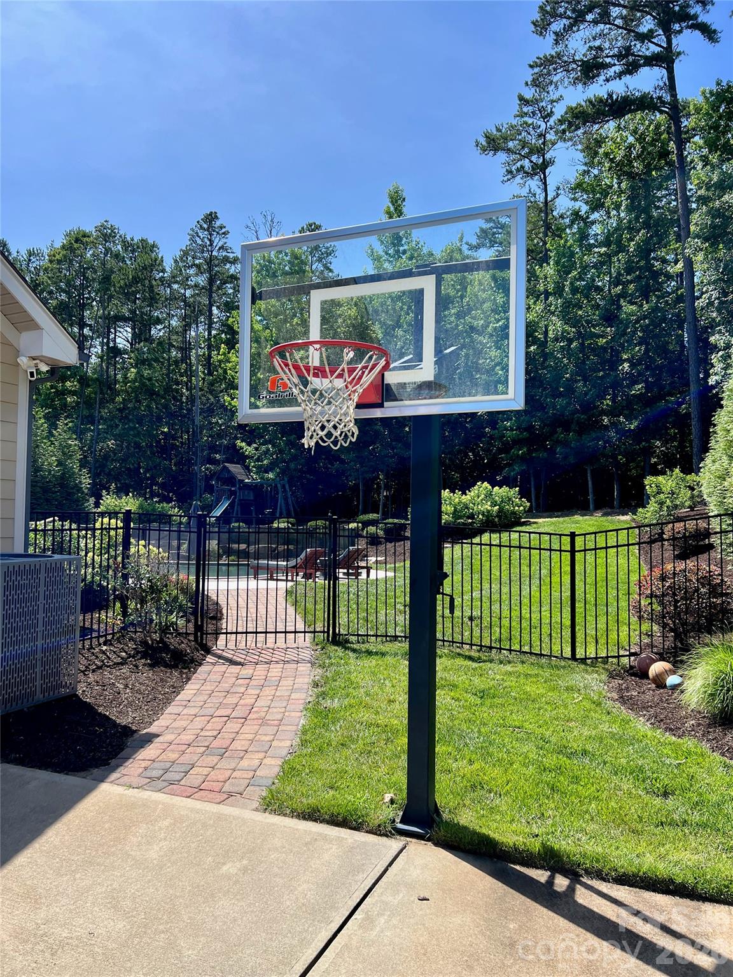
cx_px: 366
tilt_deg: +1.9
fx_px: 734
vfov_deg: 67.3
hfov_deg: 53.1
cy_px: 488
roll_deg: -0.4
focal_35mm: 26
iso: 50
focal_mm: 5.7
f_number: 1.5
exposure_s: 1/3257
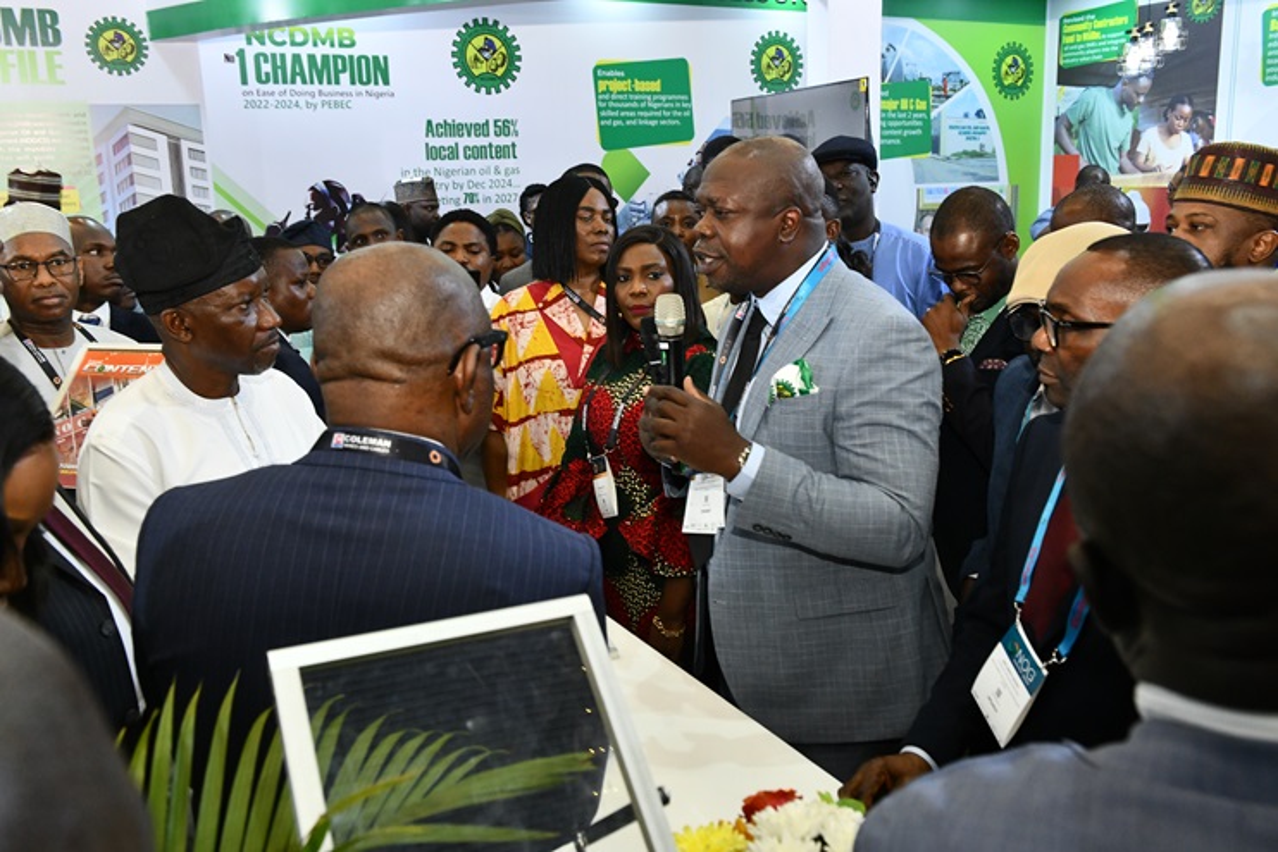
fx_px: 1101
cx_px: 639
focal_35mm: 31
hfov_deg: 60.3
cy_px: 426
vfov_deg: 42.3
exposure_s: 1/160
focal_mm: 31
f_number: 7.1
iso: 3600
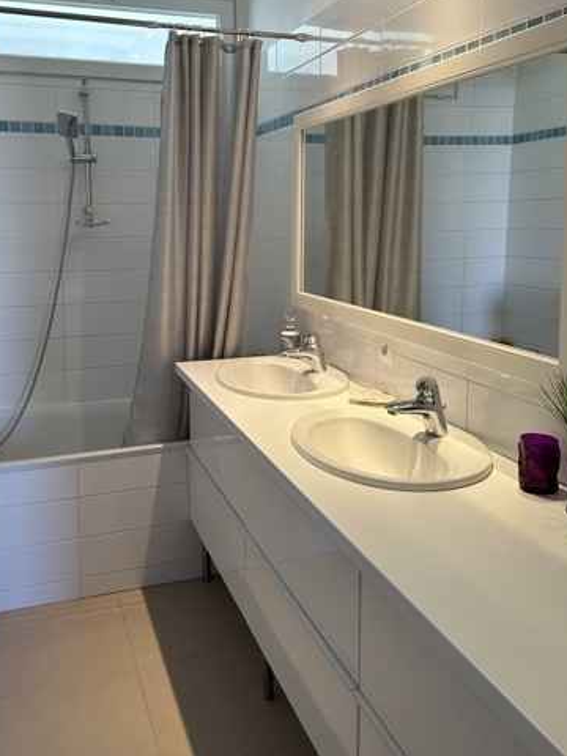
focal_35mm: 30
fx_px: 655
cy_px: 287
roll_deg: -0.3
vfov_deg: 59.2
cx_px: 238
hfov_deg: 46.6
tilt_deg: -6.1
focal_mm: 6.86
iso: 125
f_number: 1.78
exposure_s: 1/100
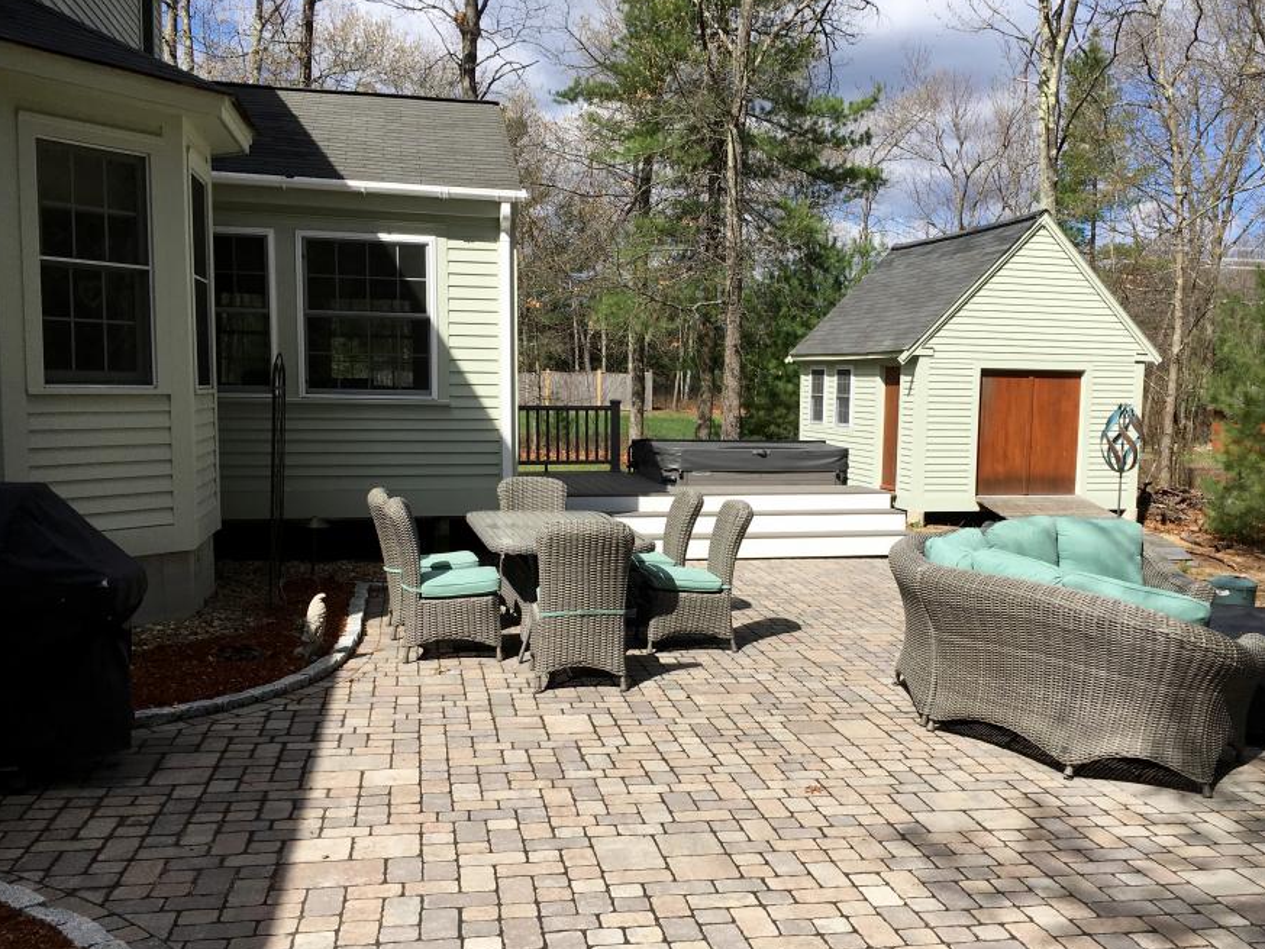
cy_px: 516
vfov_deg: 41.8
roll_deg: -0.8
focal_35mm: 34
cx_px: 727
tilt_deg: -6.8
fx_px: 1243
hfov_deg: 53.7
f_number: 2.2
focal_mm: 4.15
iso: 25
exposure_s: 1/1748
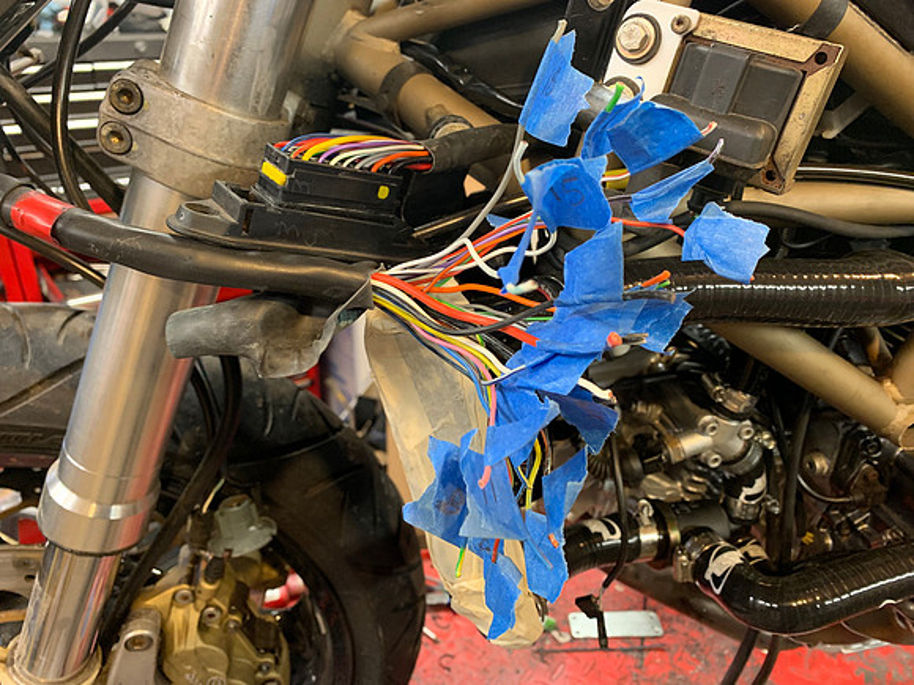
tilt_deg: -27.6
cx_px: 457
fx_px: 687
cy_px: 342
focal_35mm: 26
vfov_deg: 53.1
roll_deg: +0.0
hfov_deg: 67.3
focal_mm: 4.25
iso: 320
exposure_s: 1/33
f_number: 1.8
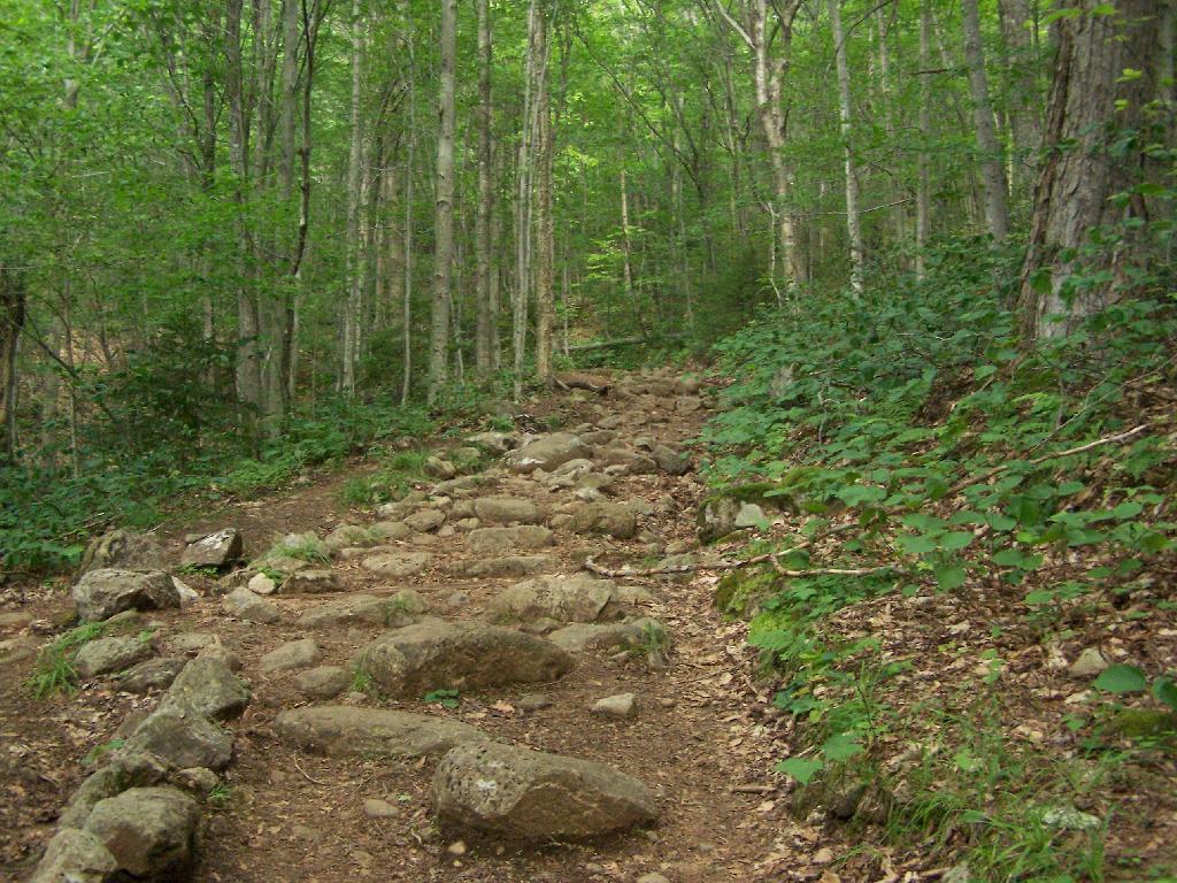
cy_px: 442
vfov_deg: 37.7
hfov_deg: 49.0
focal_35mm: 38
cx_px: 588
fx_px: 1292
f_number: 2.8
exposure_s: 1/200
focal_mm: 6.3
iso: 400
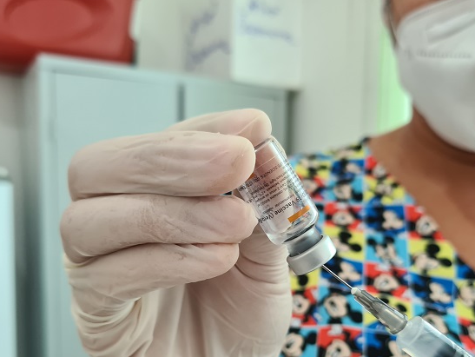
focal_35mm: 38
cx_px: 252
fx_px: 522
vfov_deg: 37.1
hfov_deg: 48.9
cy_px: 253
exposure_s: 1/60
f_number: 1.8
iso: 125
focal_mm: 5.4
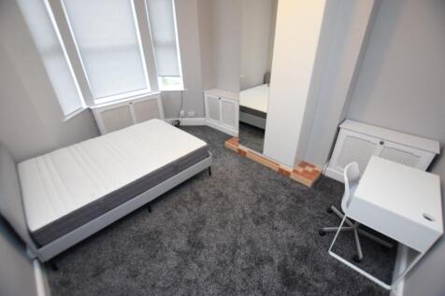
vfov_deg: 77.3
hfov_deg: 100.4
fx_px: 185
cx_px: 222
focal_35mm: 15
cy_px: 148
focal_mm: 10
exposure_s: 1/60
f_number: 3.5
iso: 1600
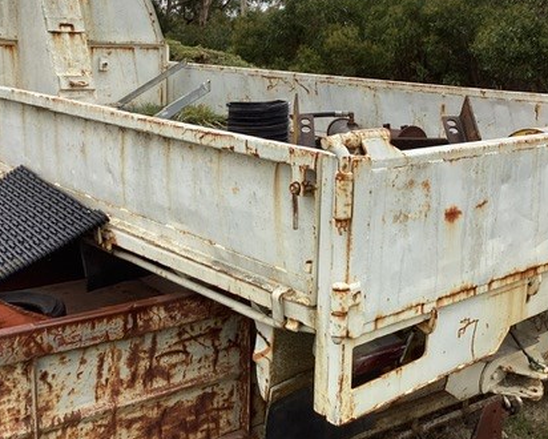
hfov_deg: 39.5
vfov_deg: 32.0
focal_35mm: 47
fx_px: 763
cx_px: 286
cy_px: 166
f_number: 2.4
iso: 32
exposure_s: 1/120
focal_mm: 3.3
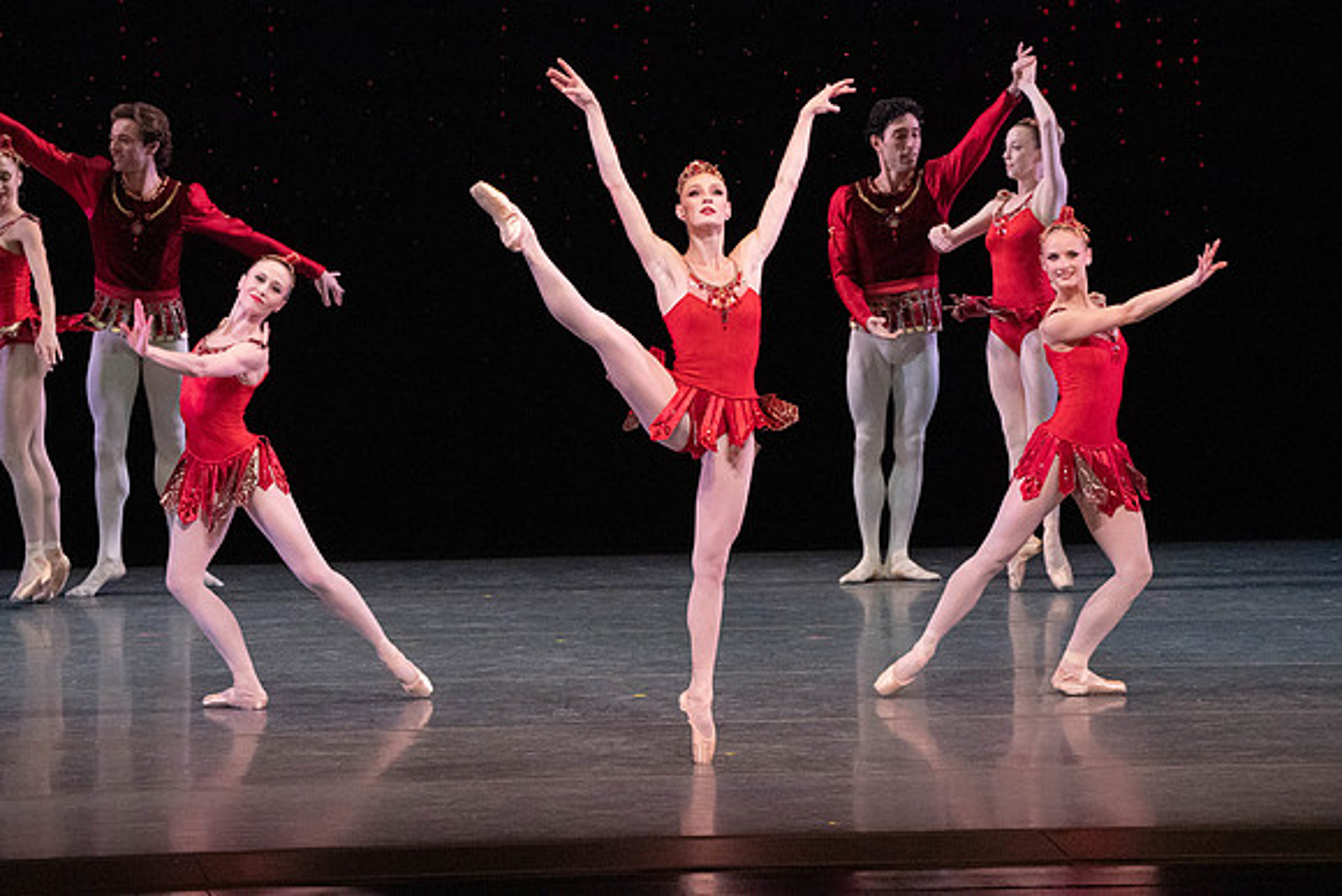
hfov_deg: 6.7
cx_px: 671
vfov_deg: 4.5
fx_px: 11521
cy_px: 448
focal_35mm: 309
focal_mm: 309
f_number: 13
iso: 16000
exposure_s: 1/400
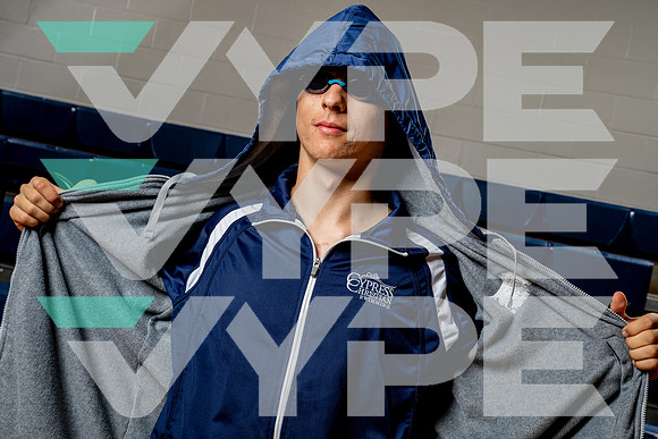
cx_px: 329
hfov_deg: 44.5
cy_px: 220
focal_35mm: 44
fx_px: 804
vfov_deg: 30.5
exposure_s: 1/250
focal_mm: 44
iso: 320
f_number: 8
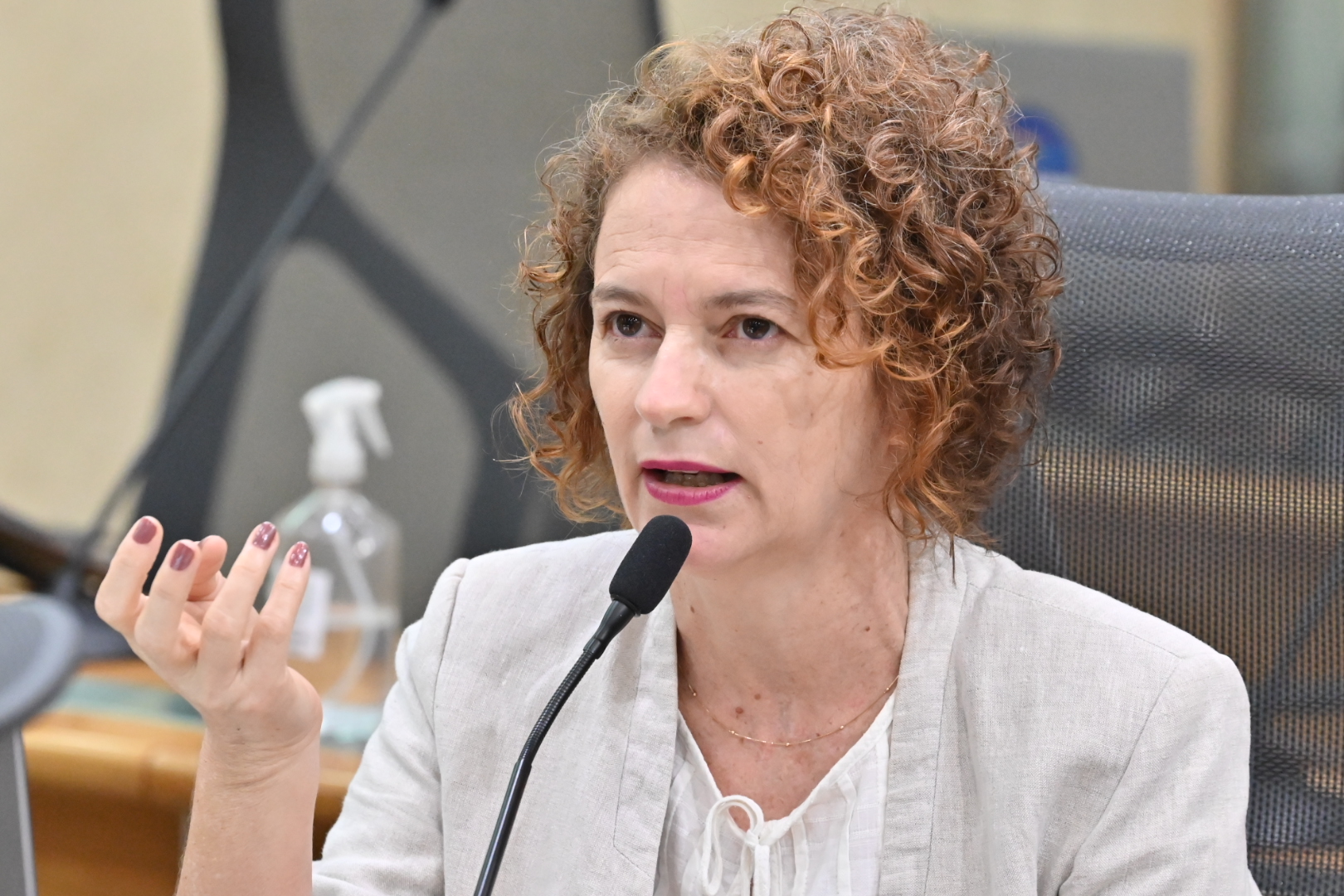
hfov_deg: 6.9
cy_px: 448
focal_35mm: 300
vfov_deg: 4.6
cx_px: 672
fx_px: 11199
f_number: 5.6
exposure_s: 1/200
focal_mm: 200
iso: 5000
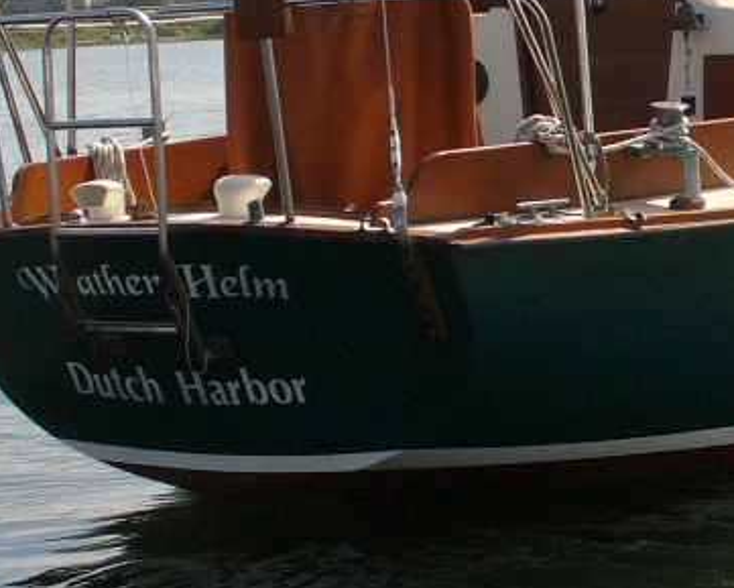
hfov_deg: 14.6
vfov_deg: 12.1
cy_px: 309
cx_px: 825
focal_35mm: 128
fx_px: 2781
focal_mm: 6.1
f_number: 5.6
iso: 100
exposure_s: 1/500
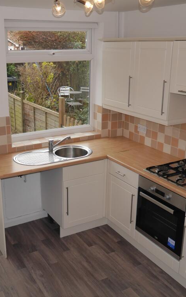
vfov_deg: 49.3
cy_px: 148
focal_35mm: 40
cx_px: 73
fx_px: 324
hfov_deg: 31.9
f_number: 3.5
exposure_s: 1/125
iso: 160
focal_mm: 14
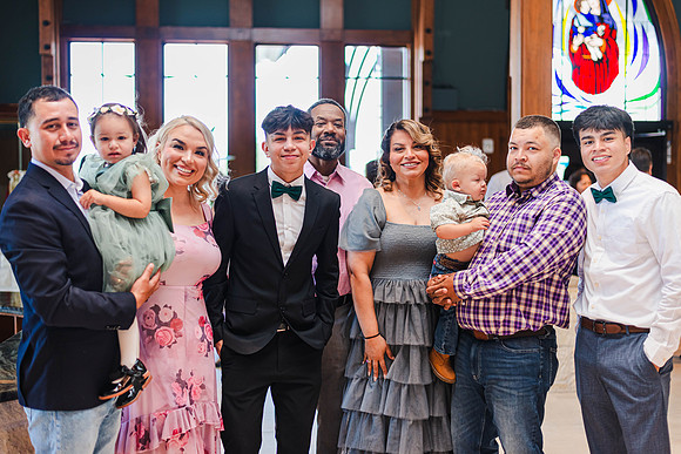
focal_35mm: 51
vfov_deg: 26.4
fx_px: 968
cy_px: 227
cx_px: 340
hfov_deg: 38.8
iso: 320
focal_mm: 50
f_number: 1.8
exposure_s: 1/250
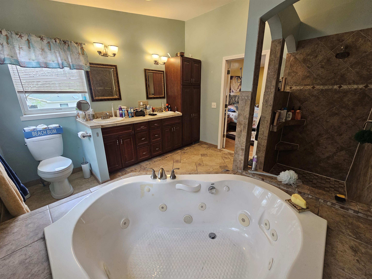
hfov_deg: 106.2
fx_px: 140
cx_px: 186
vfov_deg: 89.9
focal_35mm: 13
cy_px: 140
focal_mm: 2.2
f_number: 2.2
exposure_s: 1/60
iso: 160
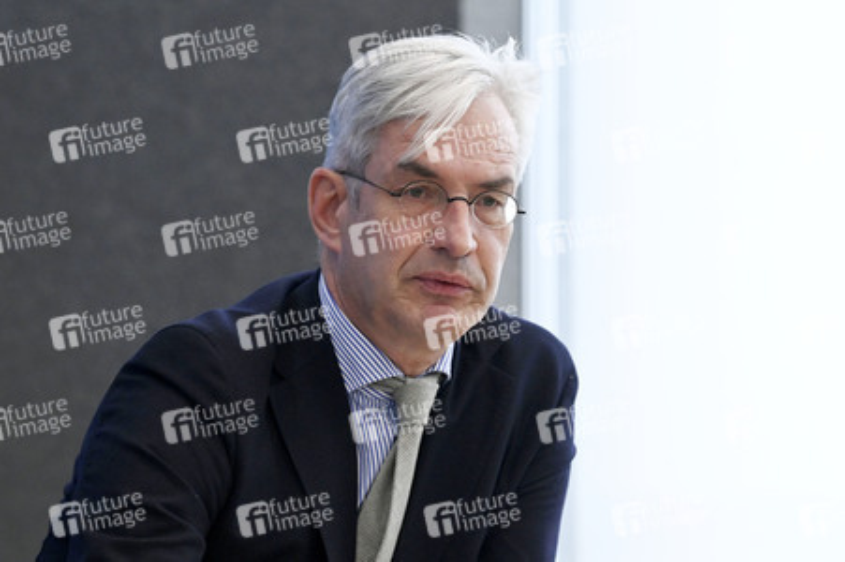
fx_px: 4691
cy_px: 281
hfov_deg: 10.3
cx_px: 422
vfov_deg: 6.9
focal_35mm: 200
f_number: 5.6
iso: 2500
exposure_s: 1/1000
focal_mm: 200
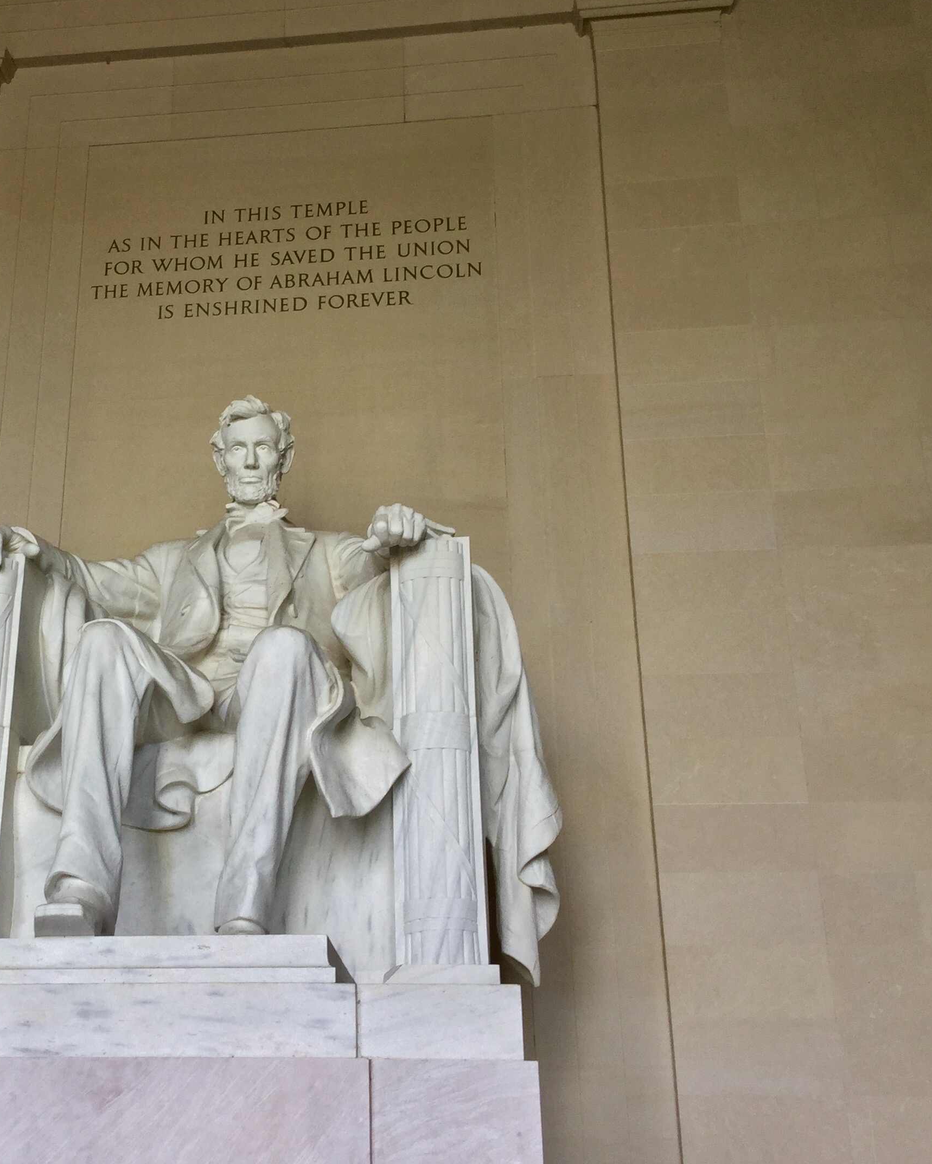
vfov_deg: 40.3
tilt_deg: +22.0
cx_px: 262
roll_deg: -0.8
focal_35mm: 46
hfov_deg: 32.3
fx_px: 1586
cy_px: 527
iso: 25
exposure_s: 1/40
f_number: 2.4
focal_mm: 3.3
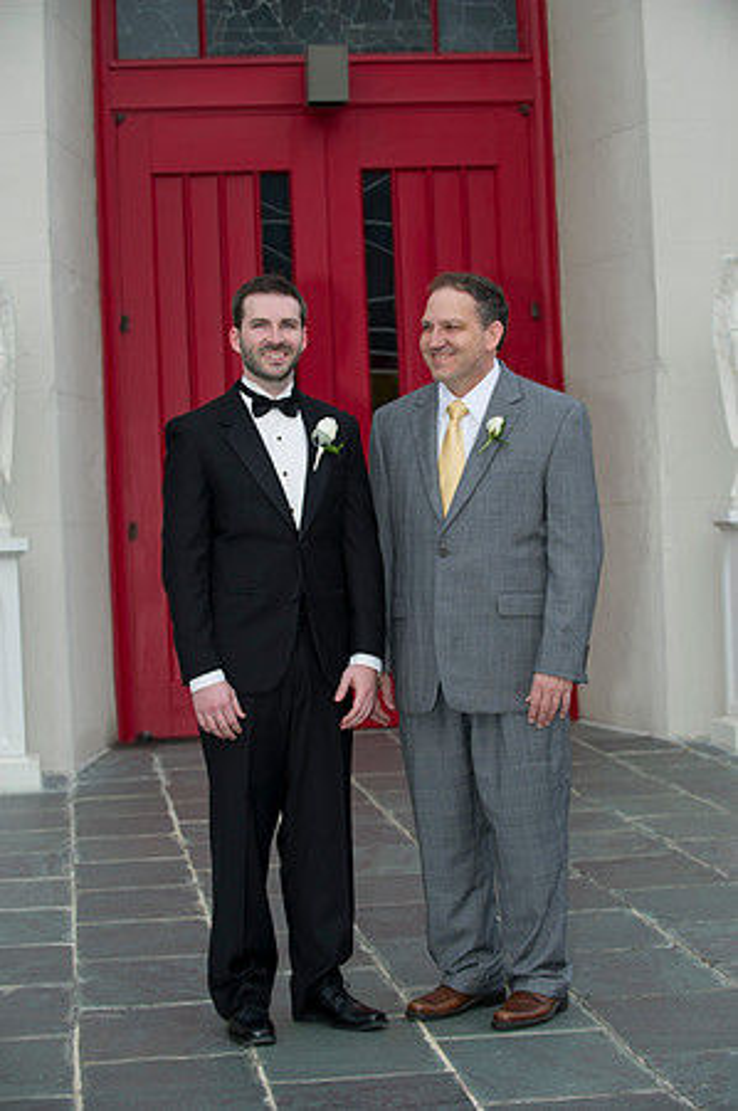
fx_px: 2404
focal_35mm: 78
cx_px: 369
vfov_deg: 26.0
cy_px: 556
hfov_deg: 17.5
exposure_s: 1/125
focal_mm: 78
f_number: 4
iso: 200
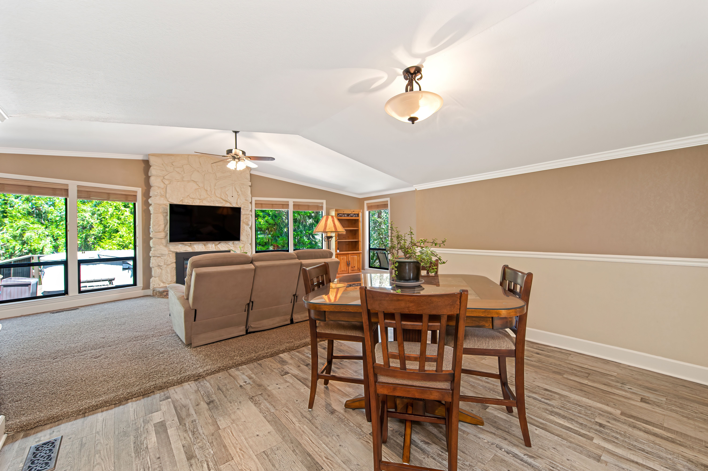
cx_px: 354
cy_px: 236
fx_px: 275
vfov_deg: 81.1
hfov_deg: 104.3
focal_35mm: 14
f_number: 4
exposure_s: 1/60
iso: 560
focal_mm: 14
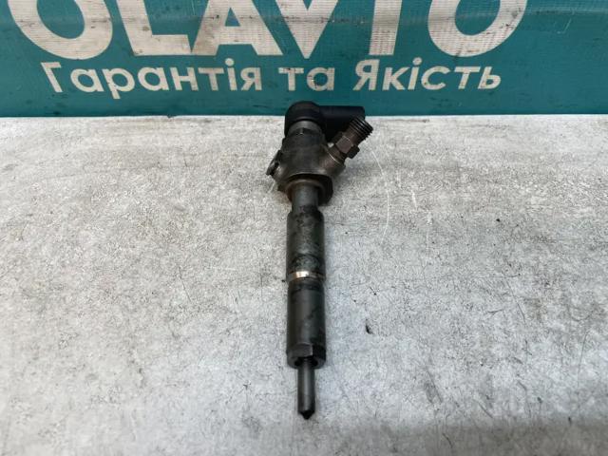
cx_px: 304
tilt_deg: -50.2
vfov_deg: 53.1
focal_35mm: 26
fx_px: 457
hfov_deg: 67.3
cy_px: 228
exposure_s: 1/100
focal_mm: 4.2
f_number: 1.6
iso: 80
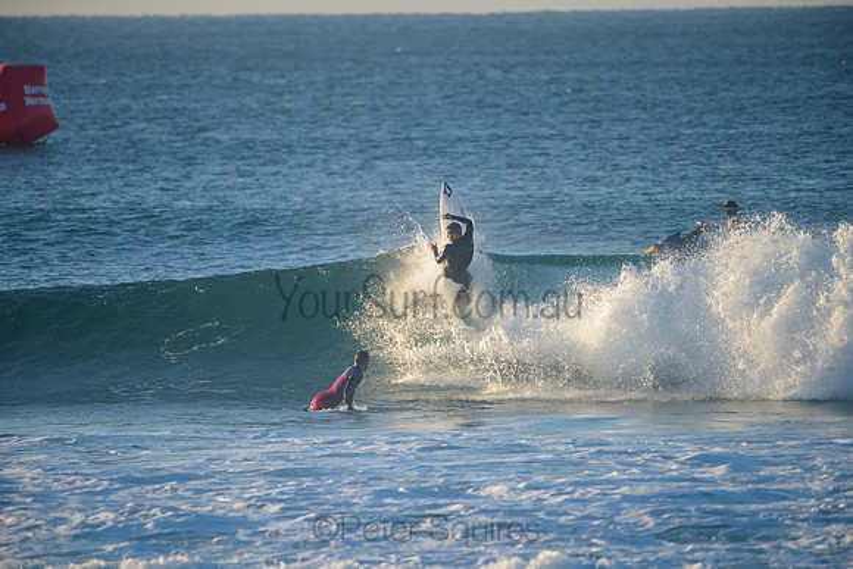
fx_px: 11849
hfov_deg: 4.1
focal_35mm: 500
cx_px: 426
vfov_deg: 2.8
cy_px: 284
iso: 560
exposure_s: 1/2000
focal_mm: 500
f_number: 5.6
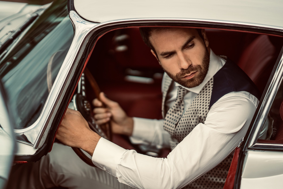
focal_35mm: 85
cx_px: 142
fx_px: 668
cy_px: 94
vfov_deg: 16.1
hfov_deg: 23.9
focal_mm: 85
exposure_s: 1/4000
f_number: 1.4
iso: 200
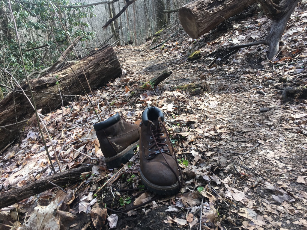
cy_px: 115
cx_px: 154
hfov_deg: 61.7
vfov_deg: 48.2
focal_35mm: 29
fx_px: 257
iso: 25
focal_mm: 4.15
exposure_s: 1/148
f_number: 2.2
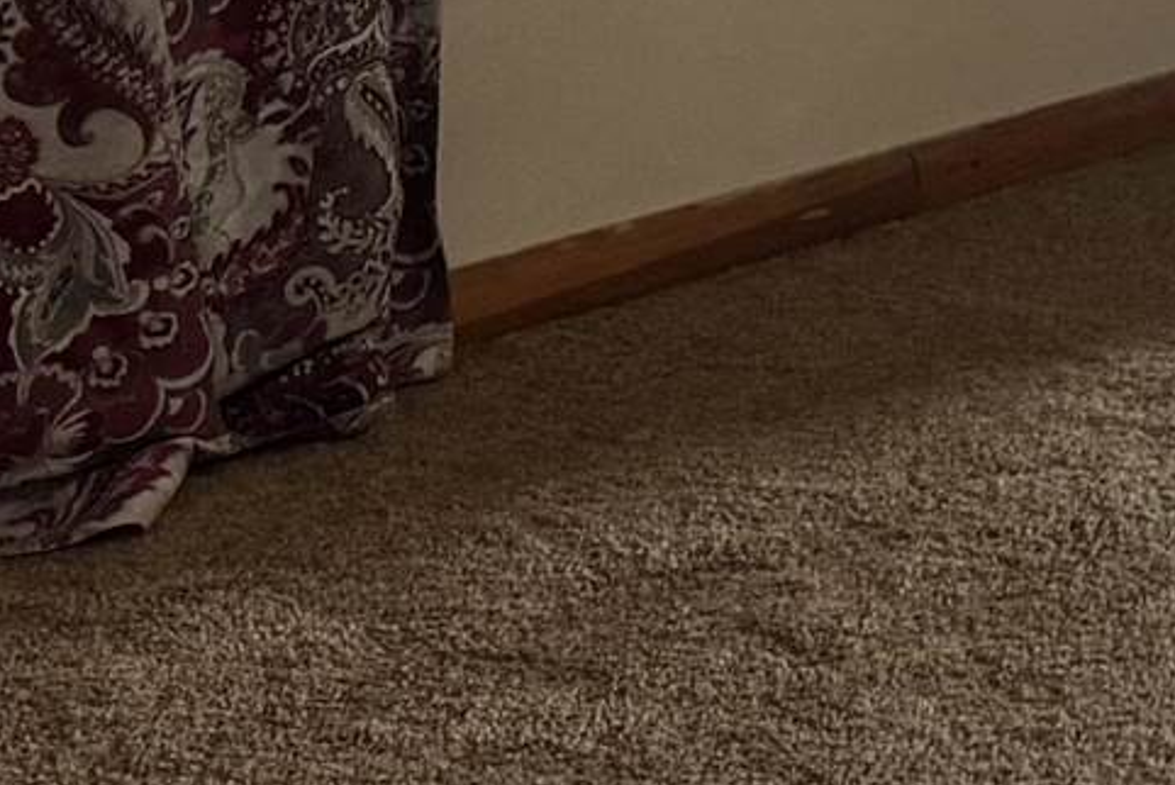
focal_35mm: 159
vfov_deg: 8.0
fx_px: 5192
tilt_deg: -5.3
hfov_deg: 10.9
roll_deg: +0.6
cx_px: 2823
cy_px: -1029
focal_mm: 6.76
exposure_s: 1/120
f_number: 1.78
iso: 200
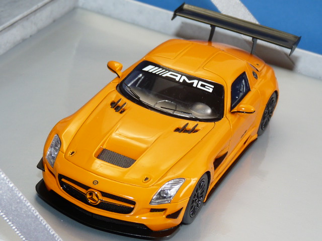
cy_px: 120
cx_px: 161
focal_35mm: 98
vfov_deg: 15.1
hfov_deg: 20.0
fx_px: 912
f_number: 3.2
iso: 100
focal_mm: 9.8
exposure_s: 1/30
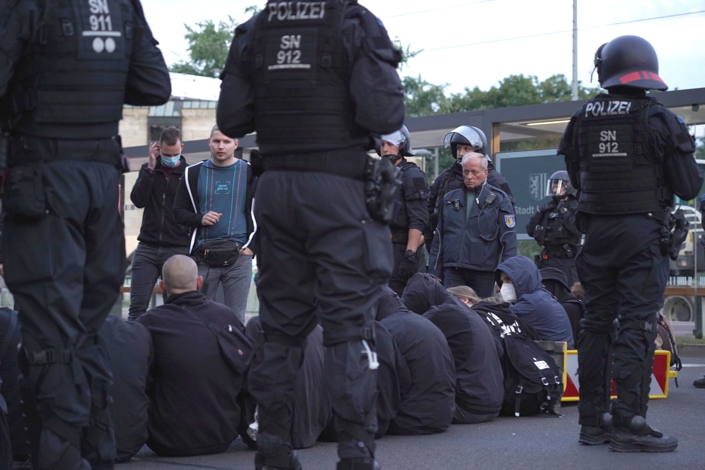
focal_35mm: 77
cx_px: 352
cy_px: 235
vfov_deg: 17.7
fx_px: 1508
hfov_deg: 26.3
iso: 3200
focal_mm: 77
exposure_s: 1/200
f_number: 4
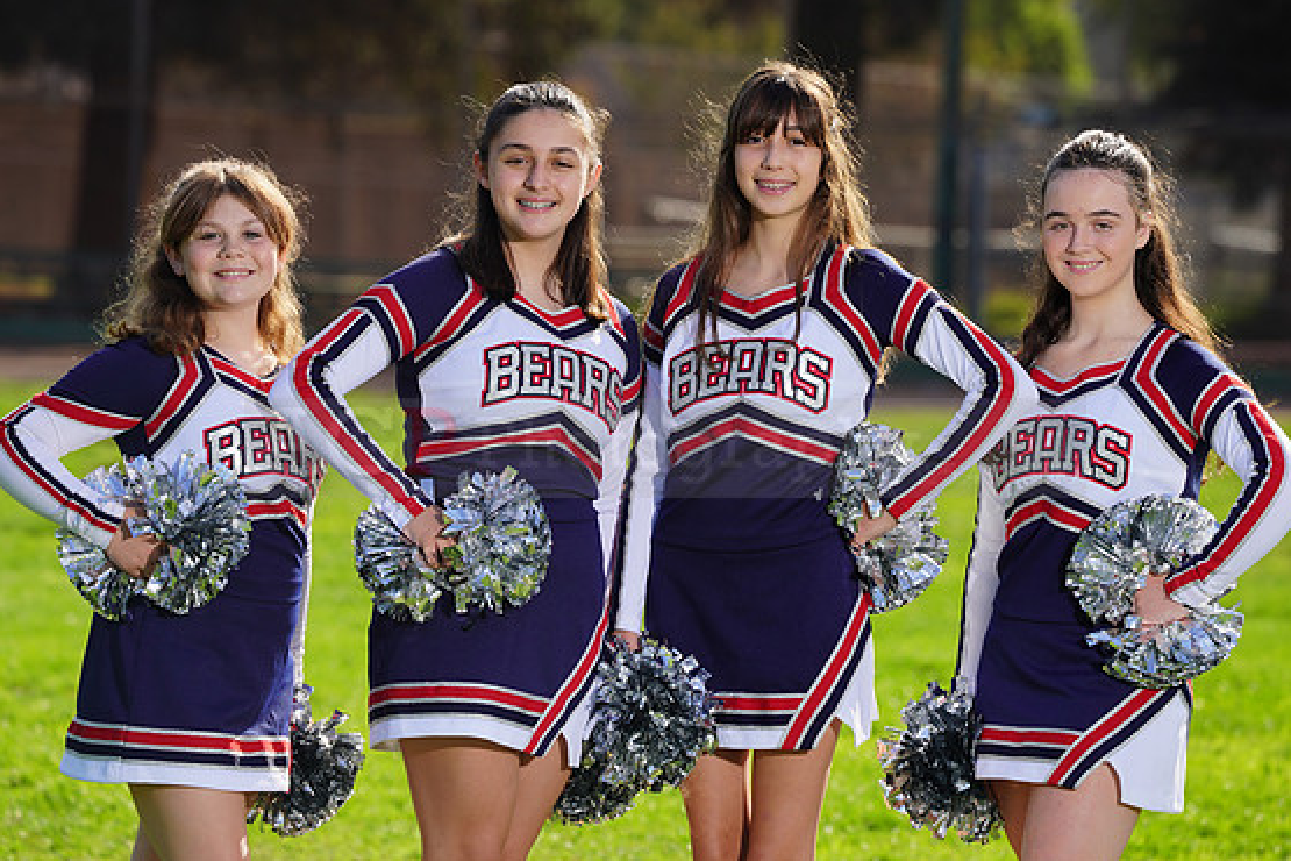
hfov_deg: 6.8
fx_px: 10901
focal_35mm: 304
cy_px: 429
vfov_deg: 4.5
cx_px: 635
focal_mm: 291
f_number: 8
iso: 100
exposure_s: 1/250
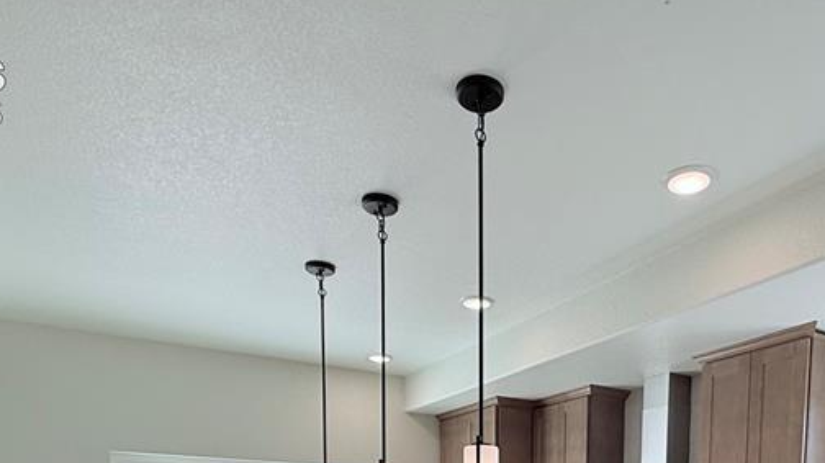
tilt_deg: -6.3
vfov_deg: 29.8
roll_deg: -1.1
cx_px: 524
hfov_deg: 61.7
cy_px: 609
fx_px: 678
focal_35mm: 31
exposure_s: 1/386
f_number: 2.2
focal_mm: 2.22
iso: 64
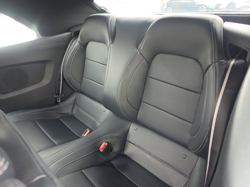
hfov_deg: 73.9
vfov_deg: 58.9
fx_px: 166
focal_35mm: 23
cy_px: 94
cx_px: 125
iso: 180
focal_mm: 6.5
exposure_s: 1/30
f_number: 1.4
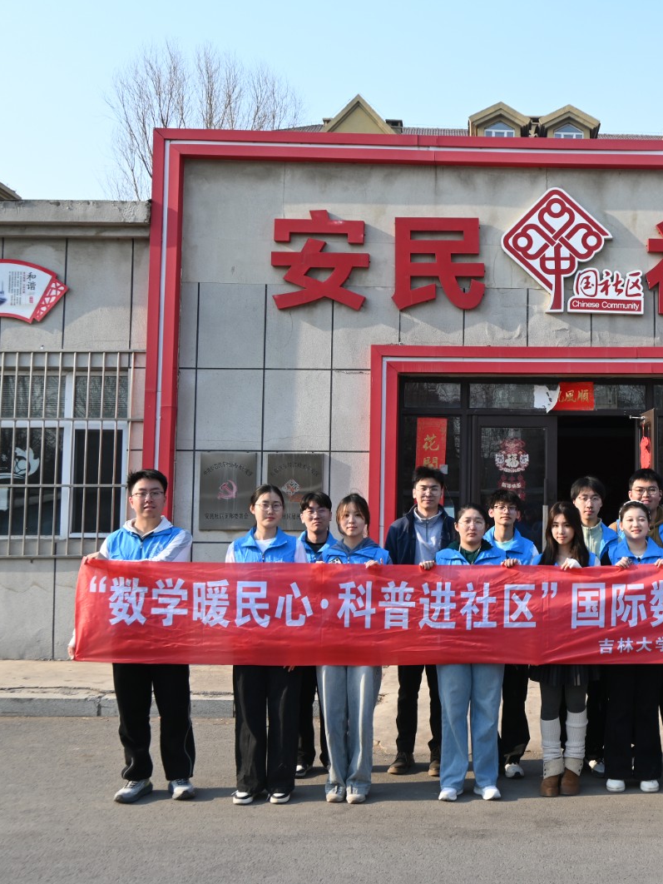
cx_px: 557
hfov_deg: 32.8
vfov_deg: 44.4
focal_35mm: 42
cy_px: 441
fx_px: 1081
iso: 110
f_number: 5.6
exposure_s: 1/250
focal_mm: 19.5
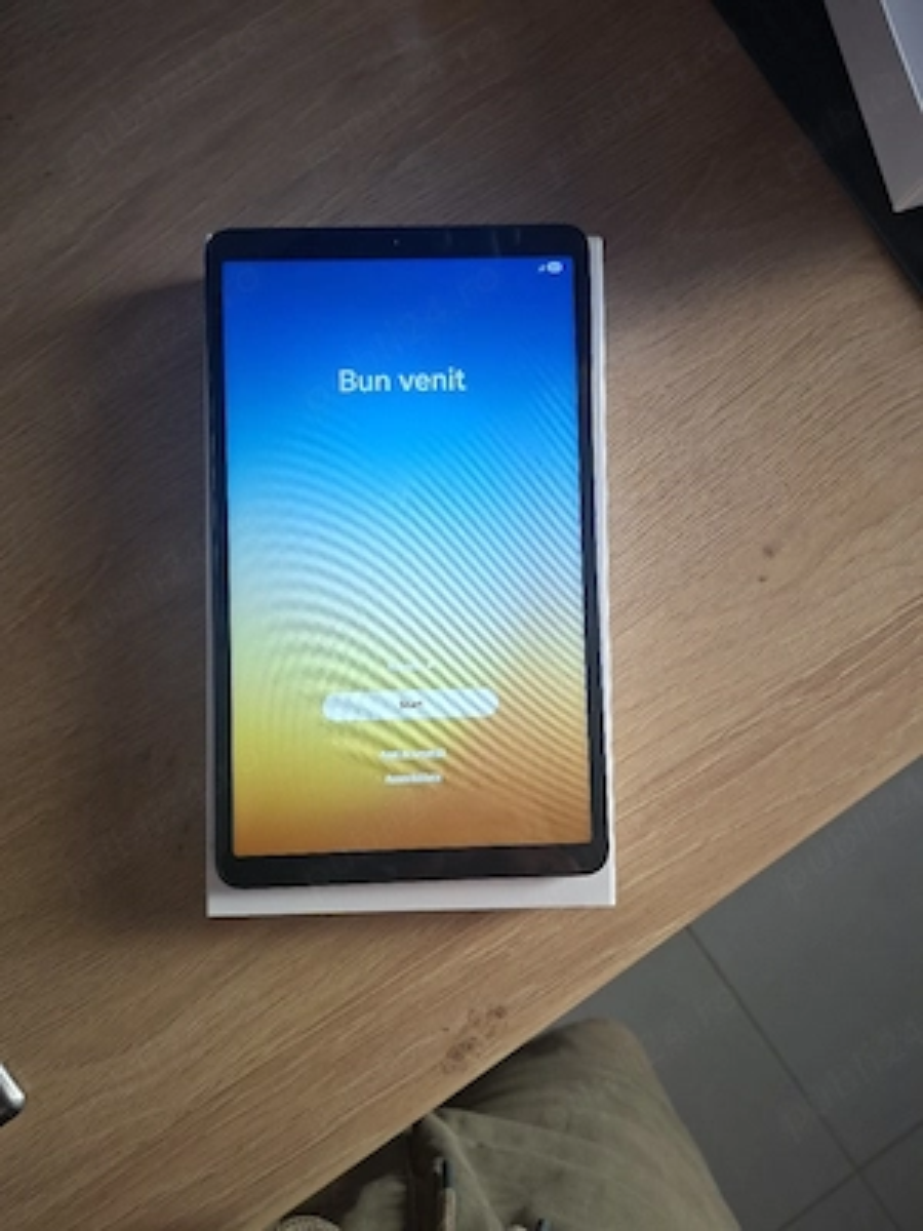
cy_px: 616
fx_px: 818
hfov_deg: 58.9
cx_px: 462
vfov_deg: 73.9
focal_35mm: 23
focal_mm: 5.54
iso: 250
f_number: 1.8
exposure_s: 1/50
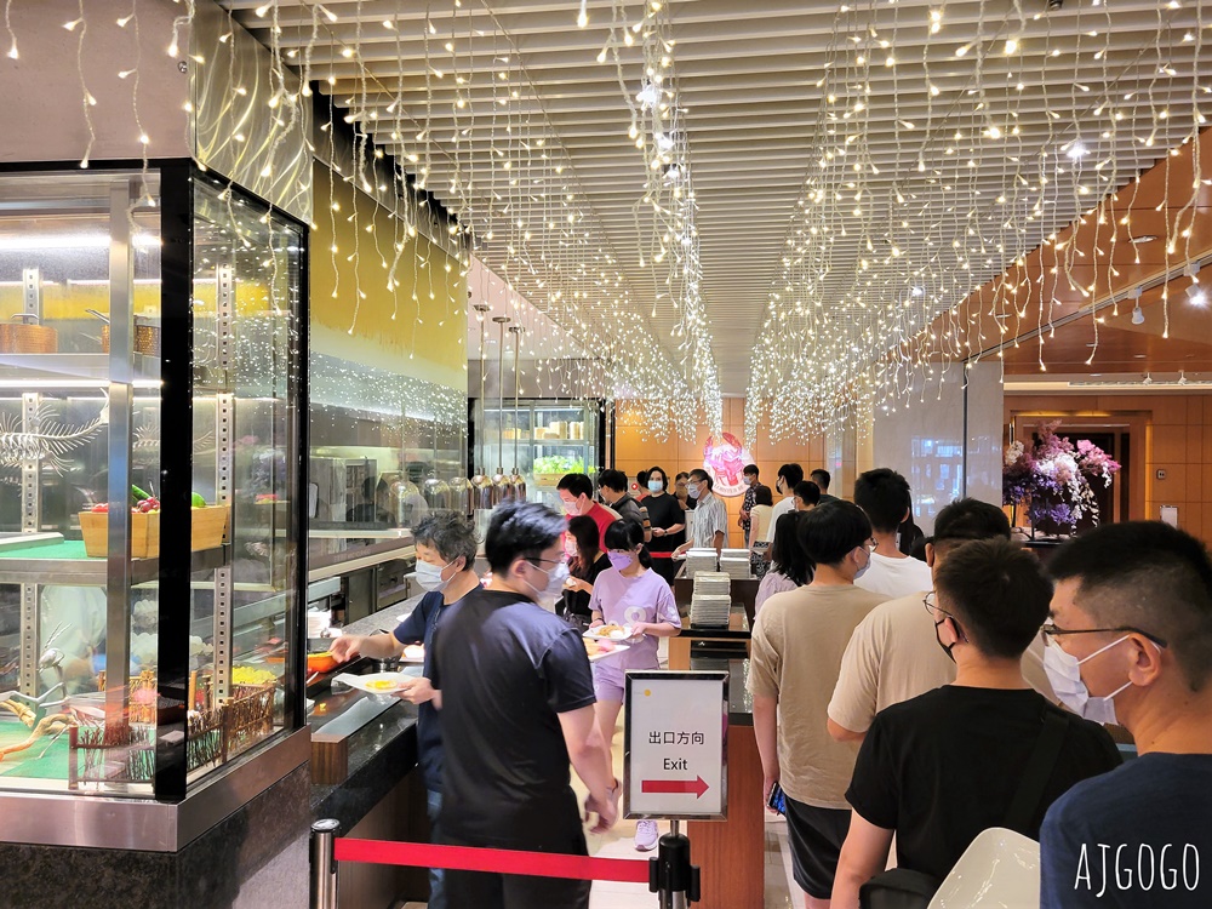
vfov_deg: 53.1
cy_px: 454
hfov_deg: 67.3
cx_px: 606
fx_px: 910
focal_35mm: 26
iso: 160
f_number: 1.8
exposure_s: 1/40
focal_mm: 5.4
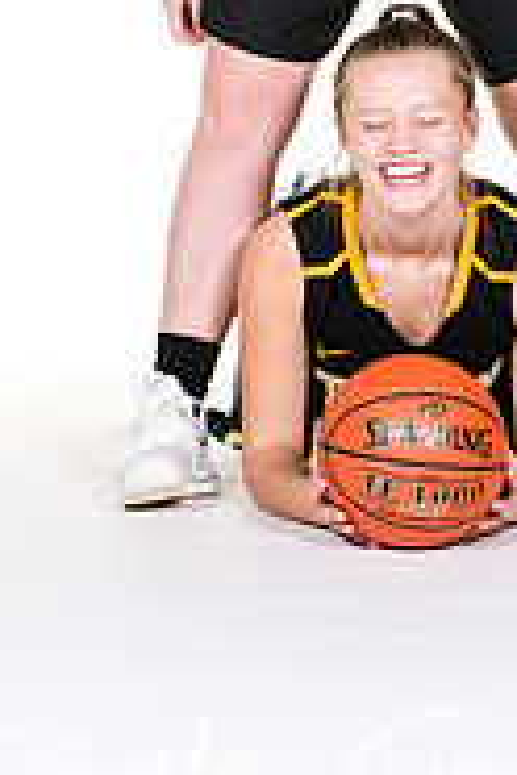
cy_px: 21
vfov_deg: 6.0
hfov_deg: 4.0
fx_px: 7410
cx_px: 350
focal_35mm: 344
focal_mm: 95
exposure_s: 1/160
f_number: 6.3
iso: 200
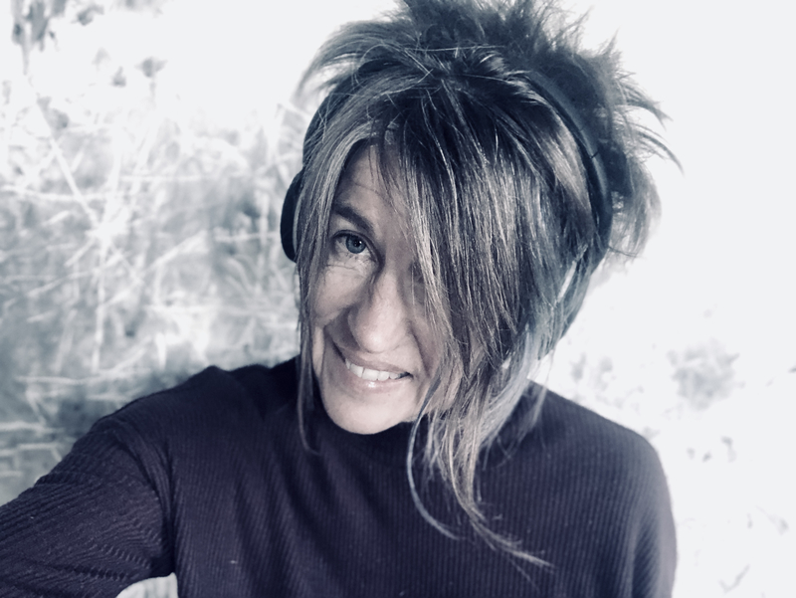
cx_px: 398
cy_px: 299
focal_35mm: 32
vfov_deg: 44.2
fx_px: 736
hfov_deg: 56.8
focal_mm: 2.87
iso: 200
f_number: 2.2
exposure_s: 1/30
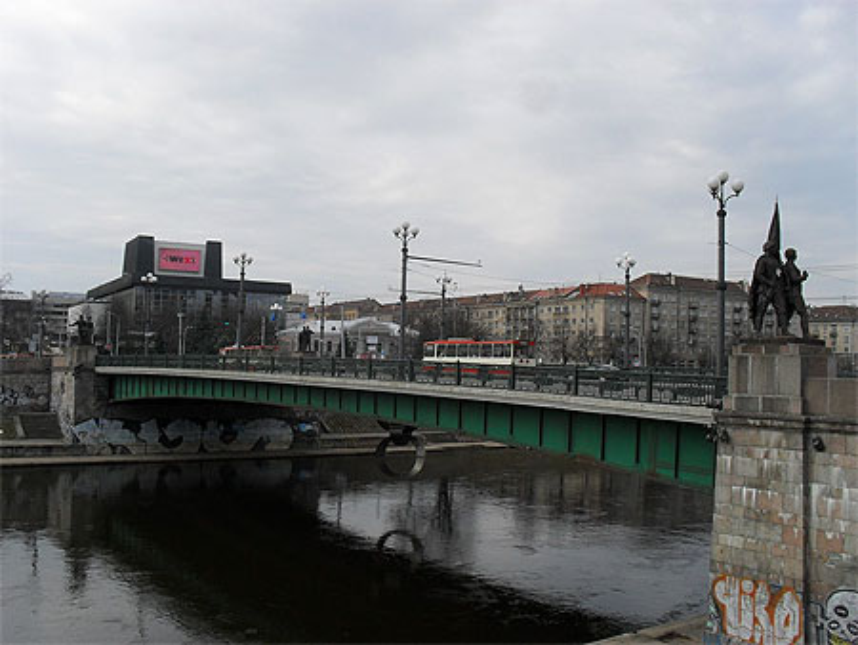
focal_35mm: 35
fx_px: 868
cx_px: 429
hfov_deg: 52.6
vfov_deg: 40.7
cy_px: 322
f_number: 8.4
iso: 100
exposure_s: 1/180
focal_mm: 6.3
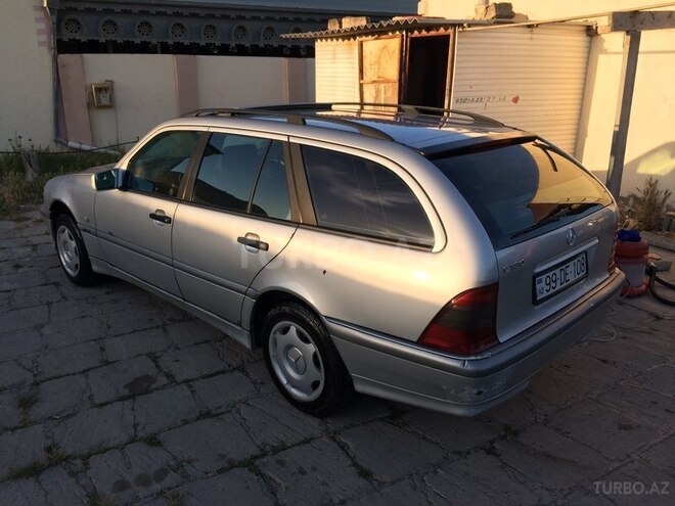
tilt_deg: -17.9
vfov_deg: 48.2
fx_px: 565
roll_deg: -0.4
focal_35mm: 29
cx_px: 338
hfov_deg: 61.7
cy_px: 253
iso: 32
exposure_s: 1/641
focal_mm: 4.15
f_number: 2.2
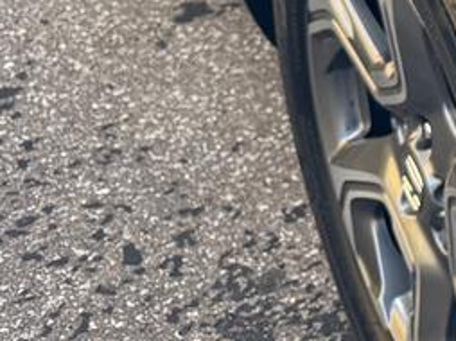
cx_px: 991
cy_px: -291
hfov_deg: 13.3
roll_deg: -0.8
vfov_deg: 11.3
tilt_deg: -20.9
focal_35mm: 121
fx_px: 1592
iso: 80
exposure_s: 1/633
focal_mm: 6.76
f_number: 1.78
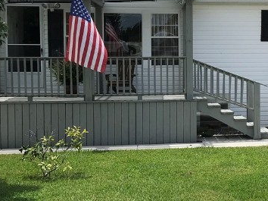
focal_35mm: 81
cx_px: 227
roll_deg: +0.6
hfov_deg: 23.7
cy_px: 110
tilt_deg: -5.9
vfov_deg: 18.2
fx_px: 627
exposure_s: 1/1773
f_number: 1.8
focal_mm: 3.99
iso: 20
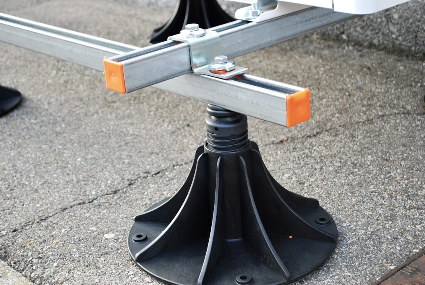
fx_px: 780
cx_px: 212
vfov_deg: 20.7
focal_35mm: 66
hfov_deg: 30.5
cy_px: 142
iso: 200
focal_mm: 44
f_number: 5.3
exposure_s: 1/30
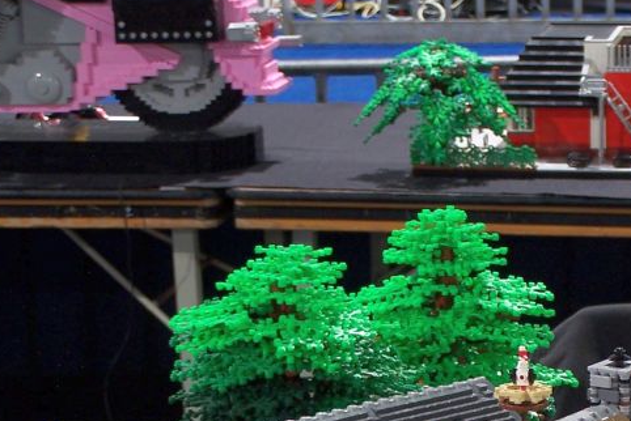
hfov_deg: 11.3
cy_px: 439
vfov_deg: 7.6
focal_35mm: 181
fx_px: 3174
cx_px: 525
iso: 80
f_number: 3.2
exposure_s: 1/2
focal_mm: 13.7
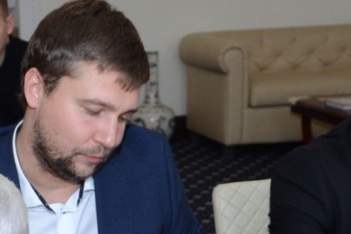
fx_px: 1014
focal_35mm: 104
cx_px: 2
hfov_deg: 19.1
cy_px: 294
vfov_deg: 12.8
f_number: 3.8
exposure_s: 1/250
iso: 800
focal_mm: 22
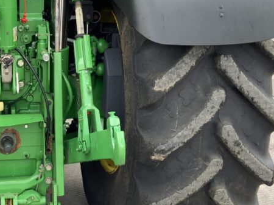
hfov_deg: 28.7
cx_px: 49
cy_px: 85
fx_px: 522
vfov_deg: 22.2
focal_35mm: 66
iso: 16
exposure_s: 1/130
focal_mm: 3
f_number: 1.8
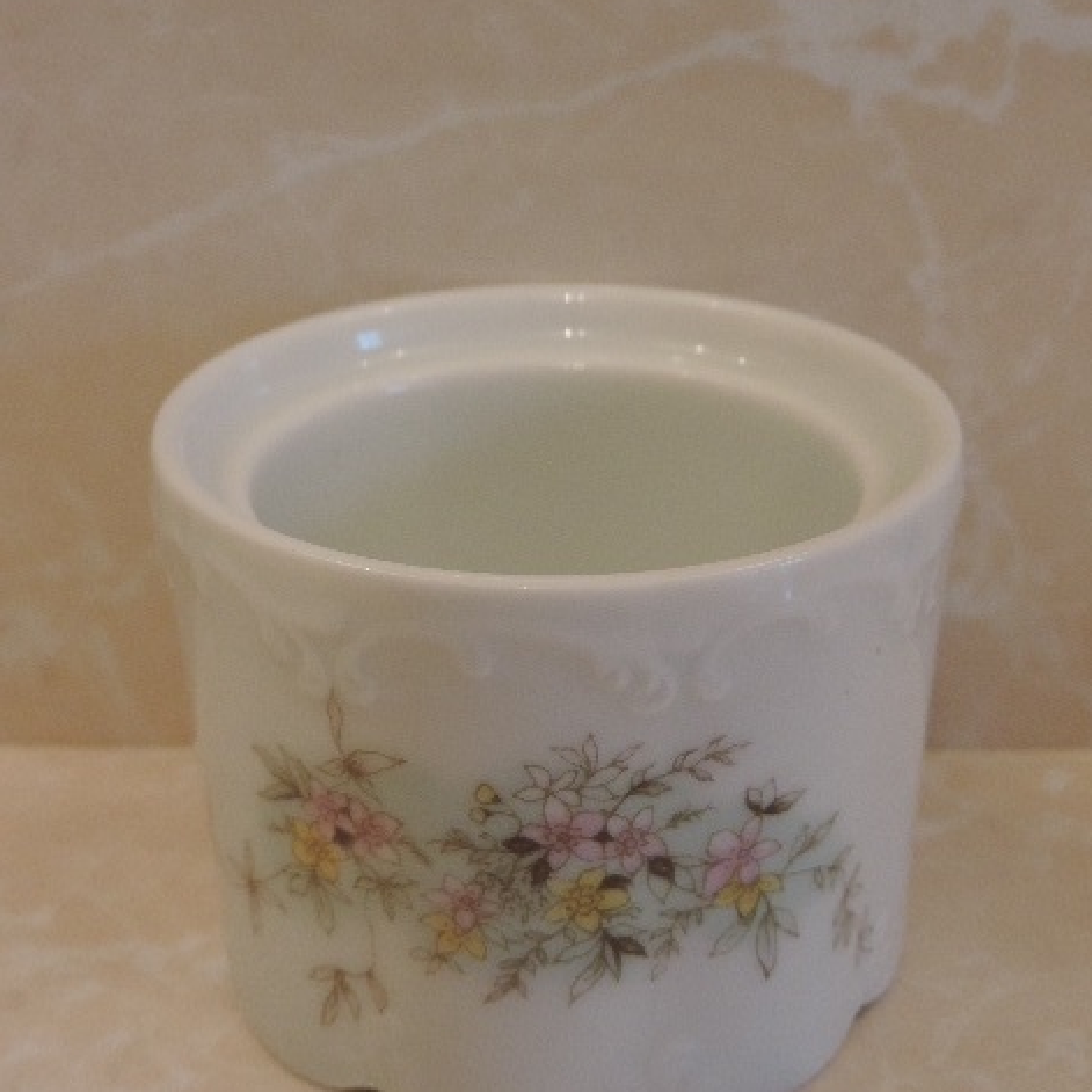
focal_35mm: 66
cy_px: 471
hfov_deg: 26.1
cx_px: 552
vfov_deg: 26.1
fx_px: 2356
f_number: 3.7
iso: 400
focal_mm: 9.8
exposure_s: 1/40
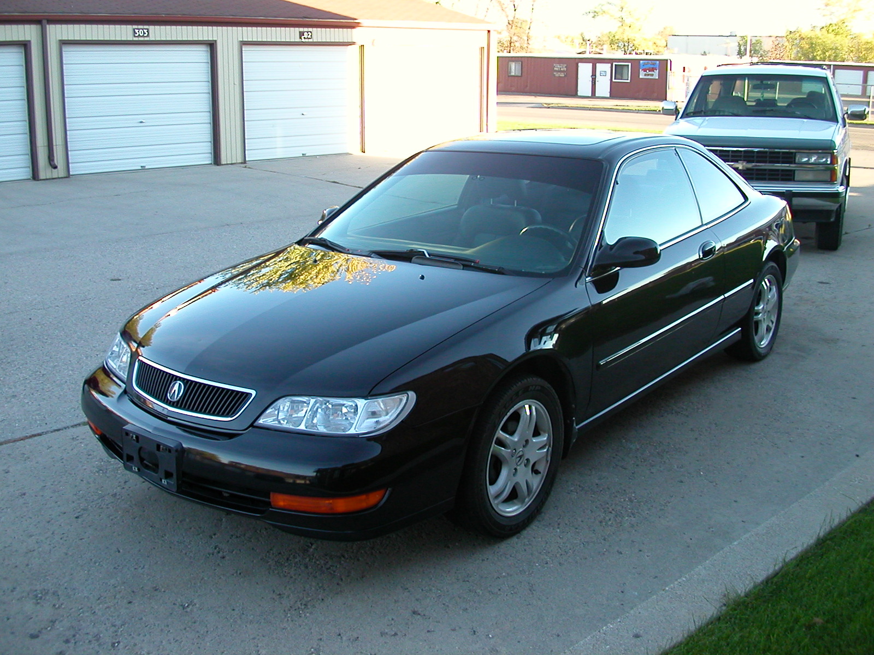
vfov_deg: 38.7
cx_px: 437
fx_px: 934
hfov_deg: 50.1
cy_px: 328
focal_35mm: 37
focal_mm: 5.6
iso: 100
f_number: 2.7
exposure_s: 1/131
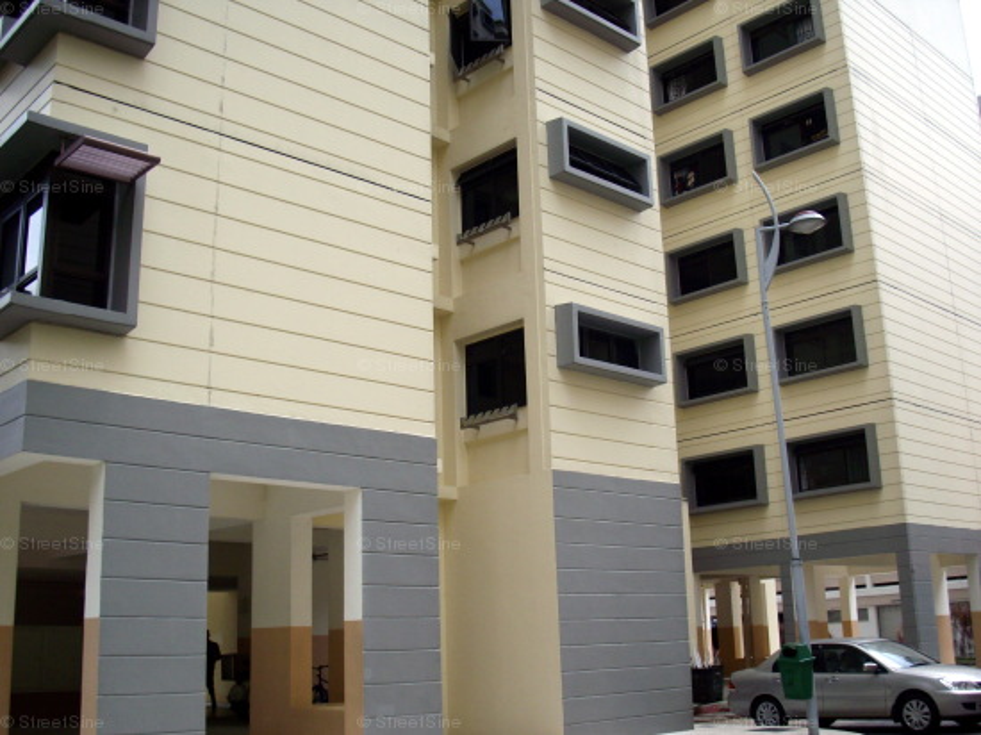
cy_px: 368
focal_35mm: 37
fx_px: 1048
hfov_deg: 50.2
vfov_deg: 38.6
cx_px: 490
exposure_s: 1/160
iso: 80
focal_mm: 6.2
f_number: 5.6
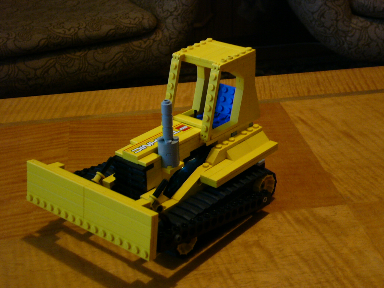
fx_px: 666
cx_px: 192
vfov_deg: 24.4
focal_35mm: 60
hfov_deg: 32.2
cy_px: 144
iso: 200
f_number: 3.7
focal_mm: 10
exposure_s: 1/8
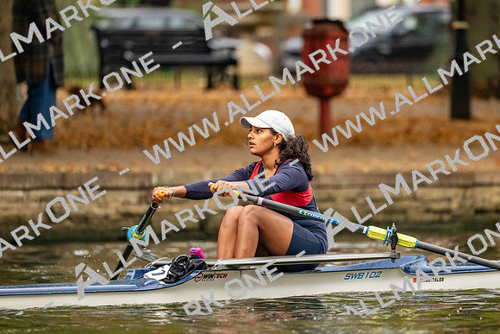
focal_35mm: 400
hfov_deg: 5.2
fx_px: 5557
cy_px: 167
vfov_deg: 3.4
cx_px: 250
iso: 4500
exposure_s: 1/2500
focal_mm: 400
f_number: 4.5
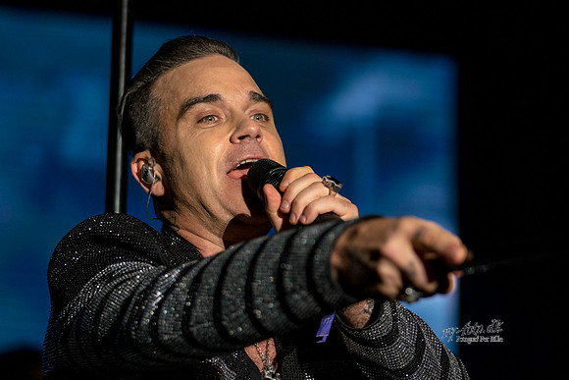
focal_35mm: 171
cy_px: 236
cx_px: 341
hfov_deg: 12.0
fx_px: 2702
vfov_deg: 8.0
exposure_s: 1/400
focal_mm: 102
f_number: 2.8
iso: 1600
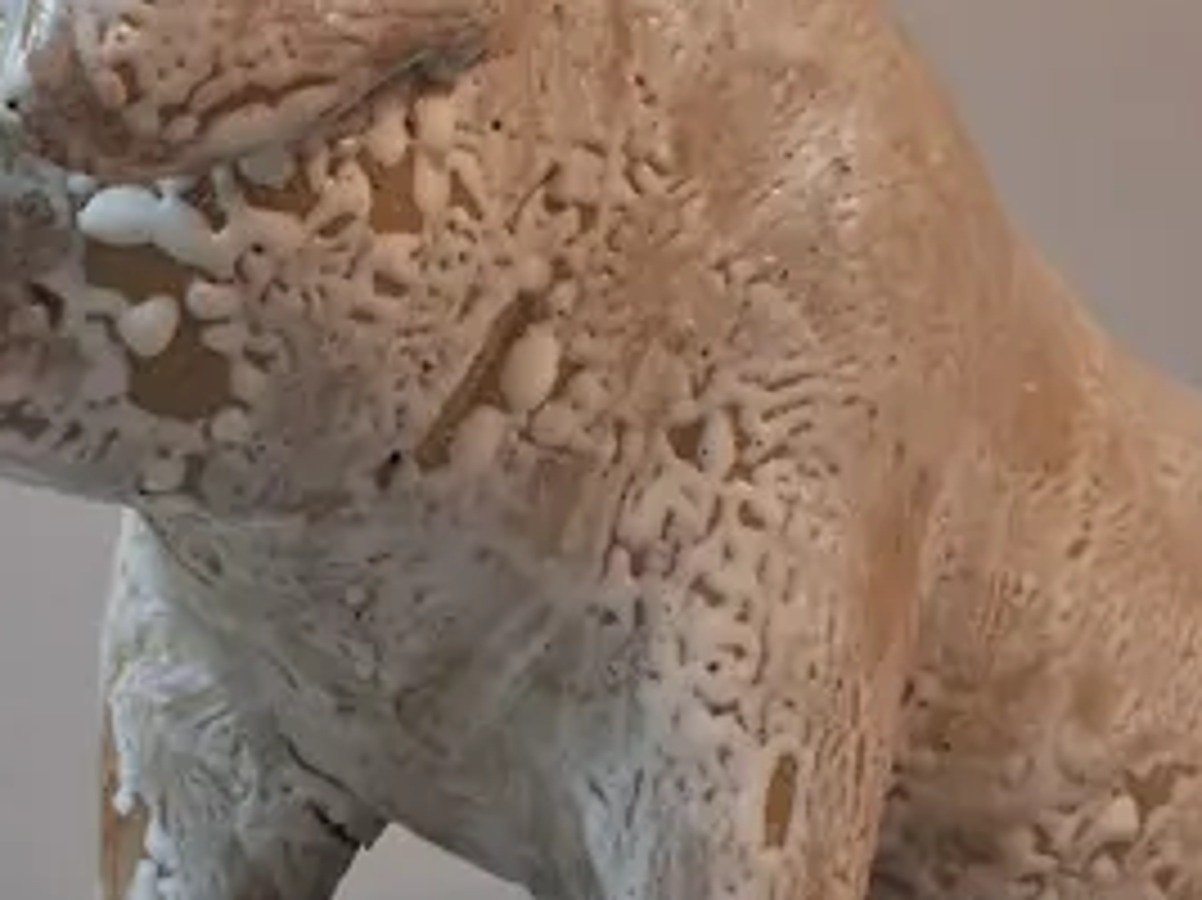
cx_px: 464
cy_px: 554
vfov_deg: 18.2
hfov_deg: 24.1
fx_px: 2811
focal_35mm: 81
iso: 320
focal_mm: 4
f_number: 1.8
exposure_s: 1/50
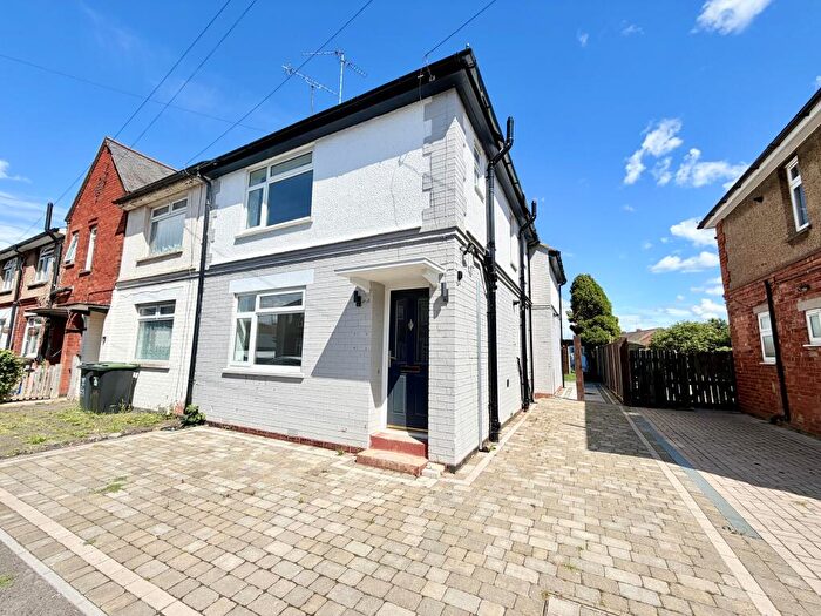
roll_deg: +0.0
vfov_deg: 85.7
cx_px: 410
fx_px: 332
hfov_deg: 102.1
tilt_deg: +7.6
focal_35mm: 14
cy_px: 308
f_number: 2.2
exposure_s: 1/1050
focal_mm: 2.22
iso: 20
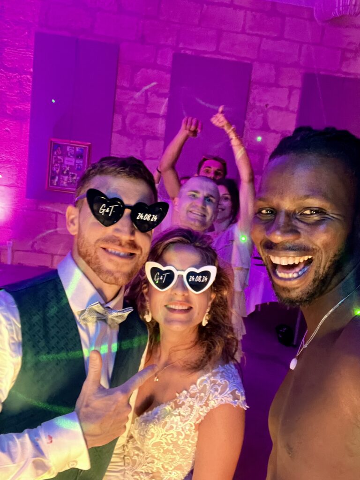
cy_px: 240
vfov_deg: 60.0
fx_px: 416
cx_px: 180
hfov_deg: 46.8
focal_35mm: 30
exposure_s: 1/15
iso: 800
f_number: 2.2
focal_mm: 2.71
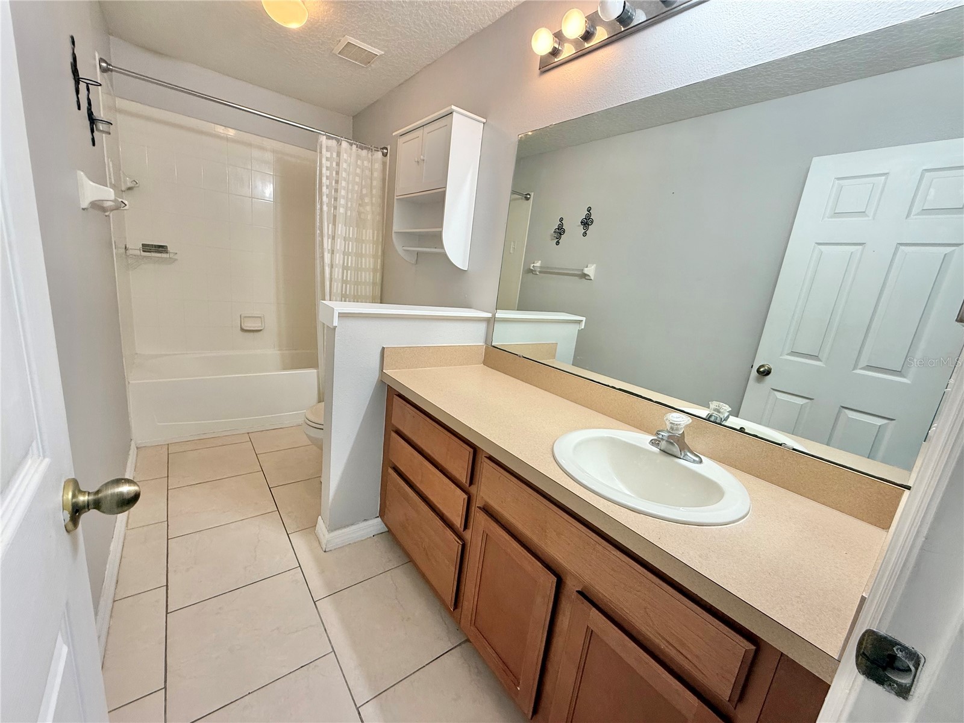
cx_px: 482
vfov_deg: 85.7
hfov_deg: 102.1
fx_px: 390
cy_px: 362
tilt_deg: -12.3
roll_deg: -6.6
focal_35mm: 14
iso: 160
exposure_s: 1/120
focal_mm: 2.22
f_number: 2.2
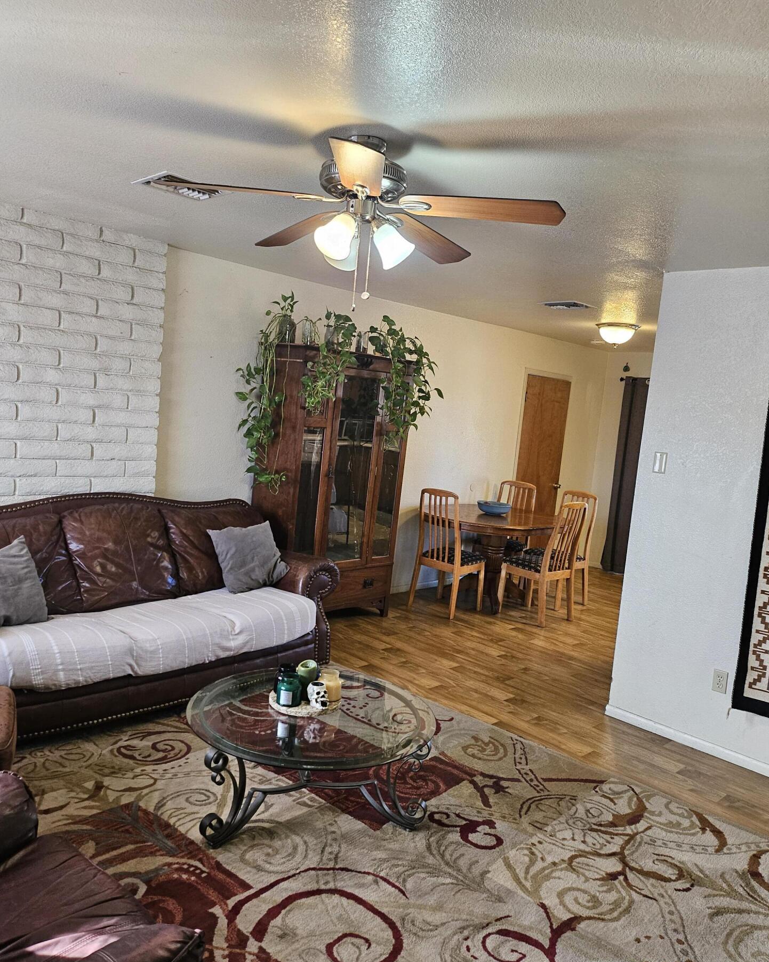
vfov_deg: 66.0
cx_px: 383
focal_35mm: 26
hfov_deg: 54.9
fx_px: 740
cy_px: 508
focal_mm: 5
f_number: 1.8
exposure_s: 1/120
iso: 320
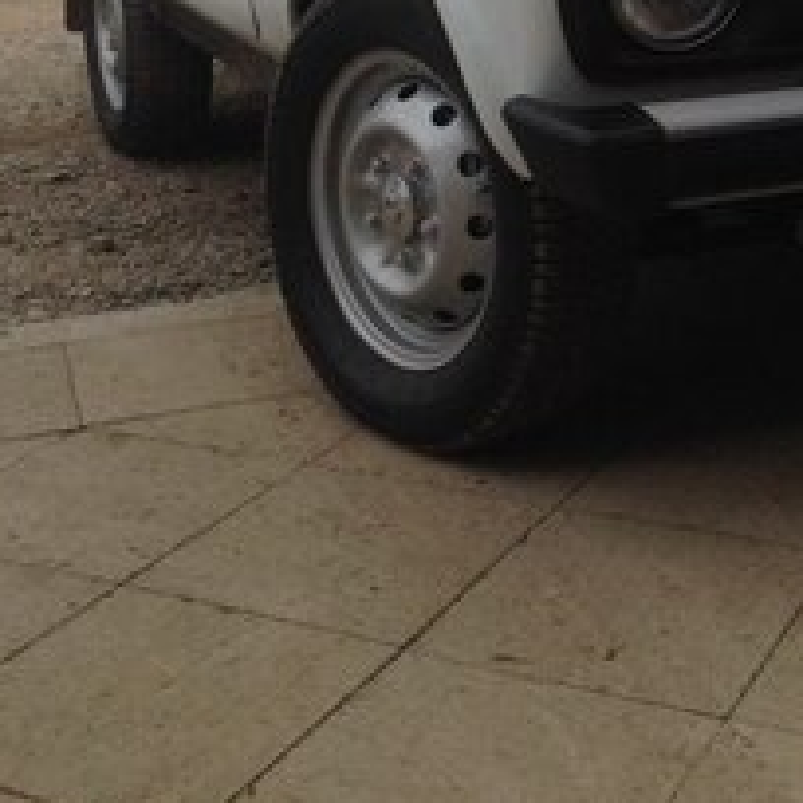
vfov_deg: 22.6
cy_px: -126
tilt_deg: -5.0
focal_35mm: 71
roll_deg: -3.2
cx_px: 693
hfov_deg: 23.8
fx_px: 1863
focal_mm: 4.12
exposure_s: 1/120
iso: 64
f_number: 2.4
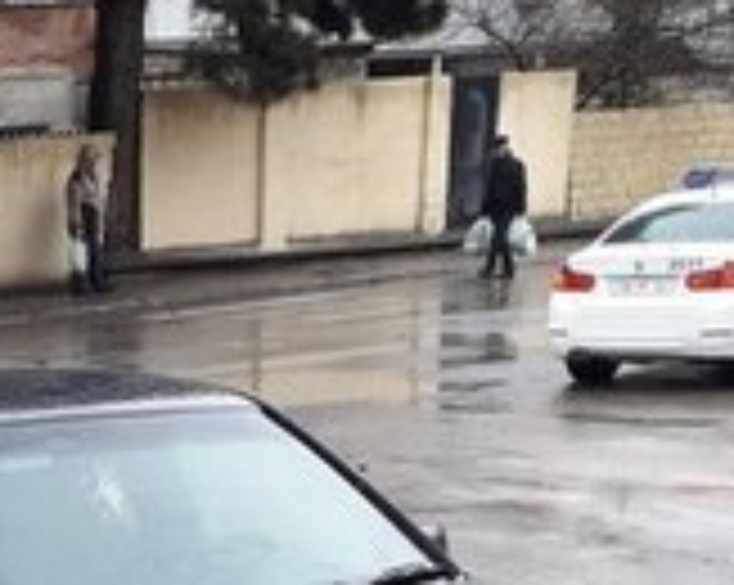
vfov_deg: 13.0
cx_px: -198
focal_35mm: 107
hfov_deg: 17.0
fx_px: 2322
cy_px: 1055
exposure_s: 1/112
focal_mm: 3.6
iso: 40
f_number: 1.9
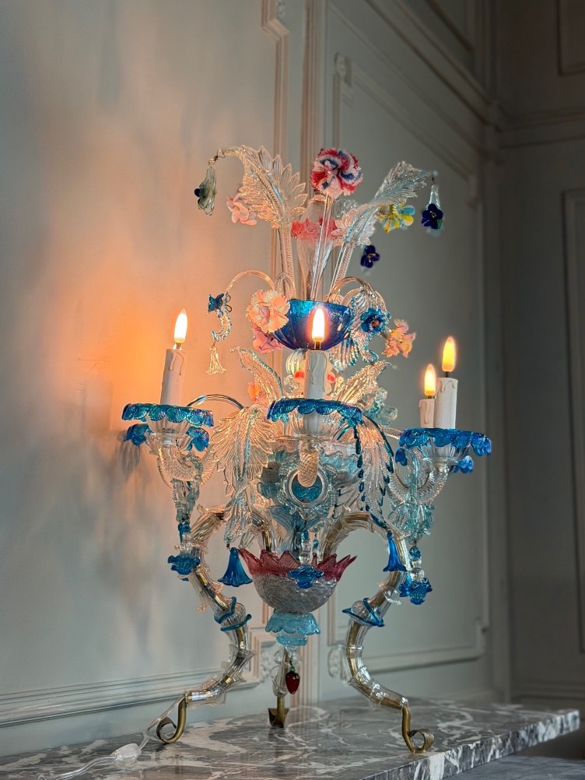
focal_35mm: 48
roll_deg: -1.0
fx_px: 1081
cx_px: 292
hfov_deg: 30.3
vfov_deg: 39.6
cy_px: 390
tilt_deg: +10.6
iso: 125
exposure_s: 1/100
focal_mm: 6.76
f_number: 1.78
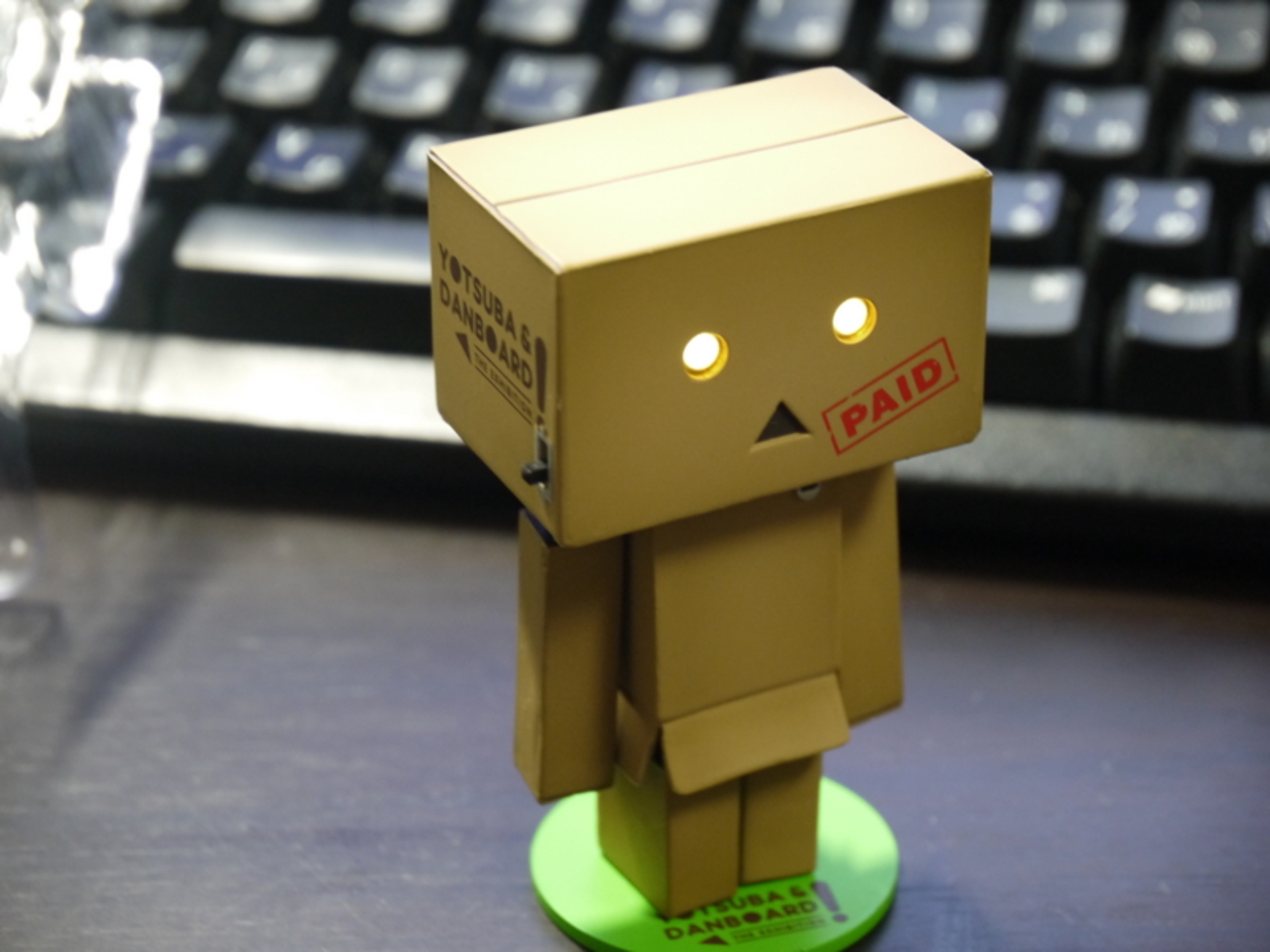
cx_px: 635
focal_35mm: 84
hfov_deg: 23.3
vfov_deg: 17.6
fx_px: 3082
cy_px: 476
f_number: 5.6
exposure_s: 1/10
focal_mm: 42
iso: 800
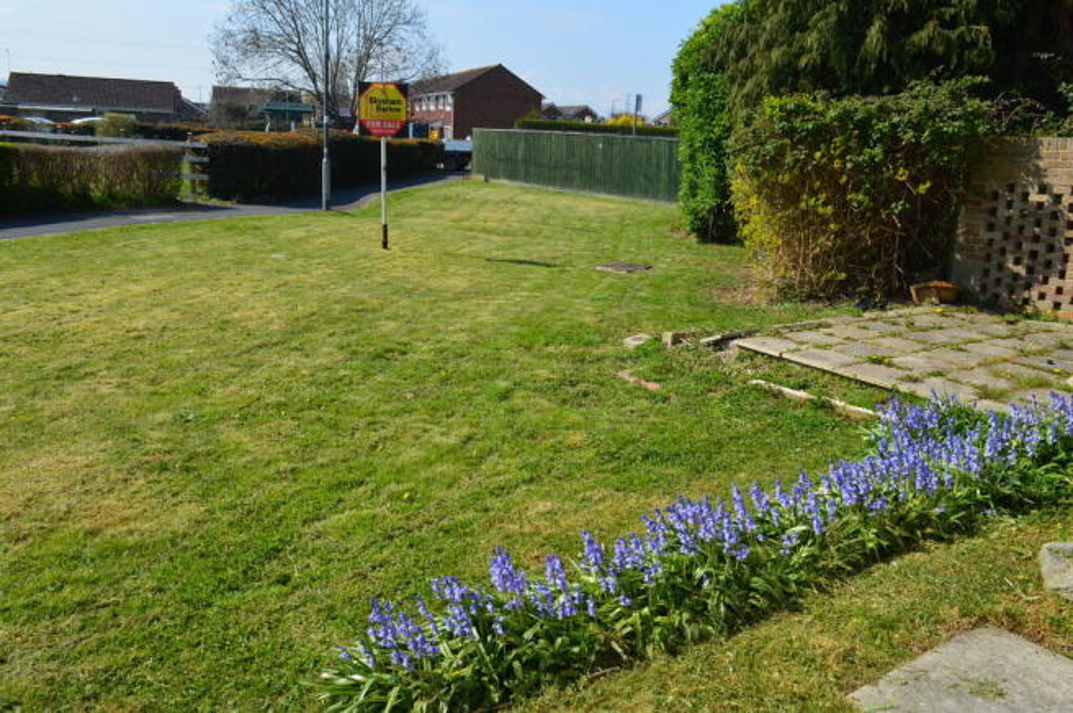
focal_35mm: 27
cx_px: 536
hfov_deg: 67.4
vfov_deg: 47.8
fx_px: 804
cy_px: 356
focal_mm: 18
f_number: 11
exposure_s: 1/500
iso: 400
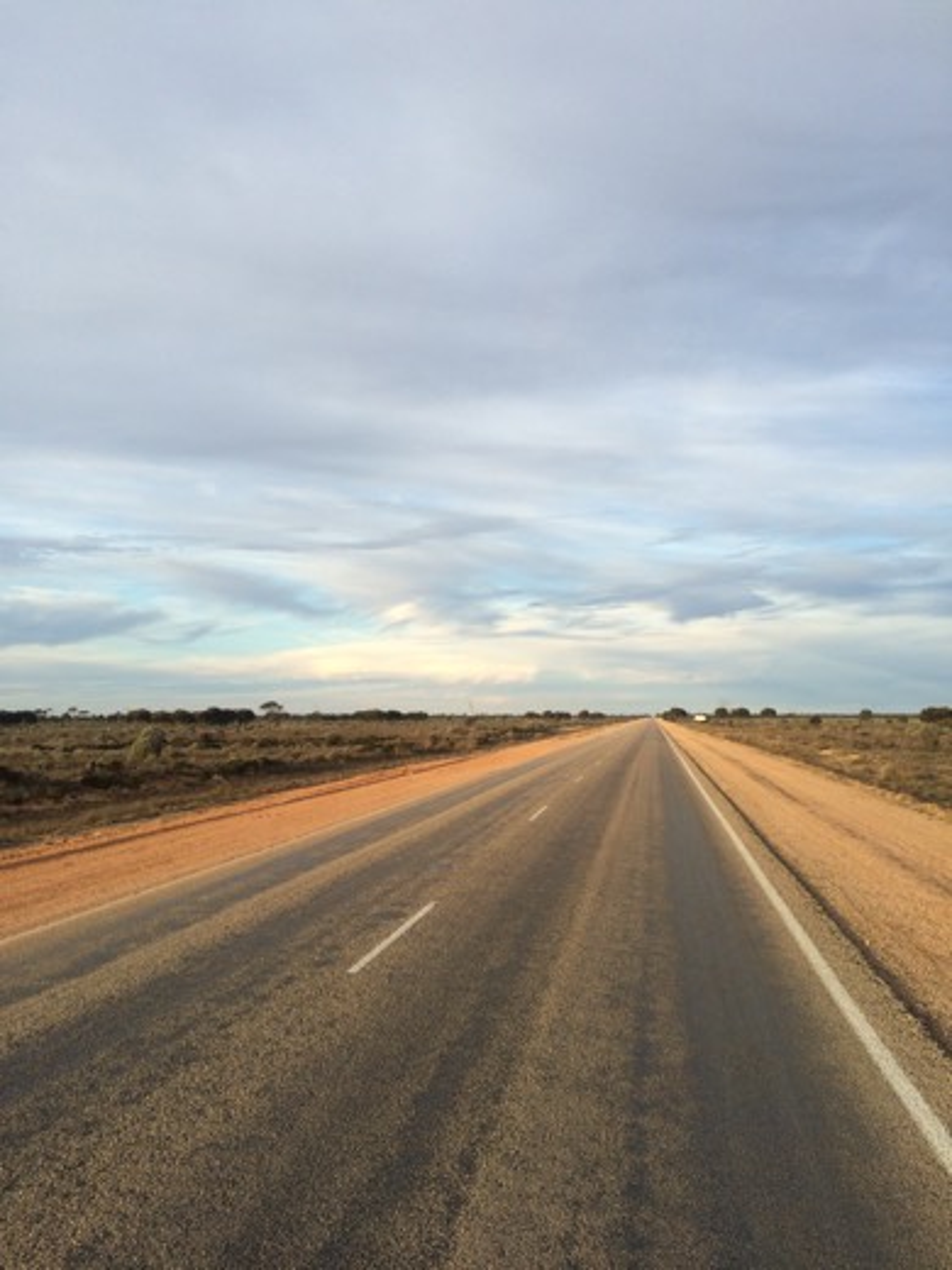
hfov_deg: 48.2
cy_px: 635
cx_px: 476
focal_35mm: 29
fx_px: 1063
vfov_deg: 61.7
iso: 32
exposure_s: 1/595
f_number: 2.2
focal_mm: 4.15
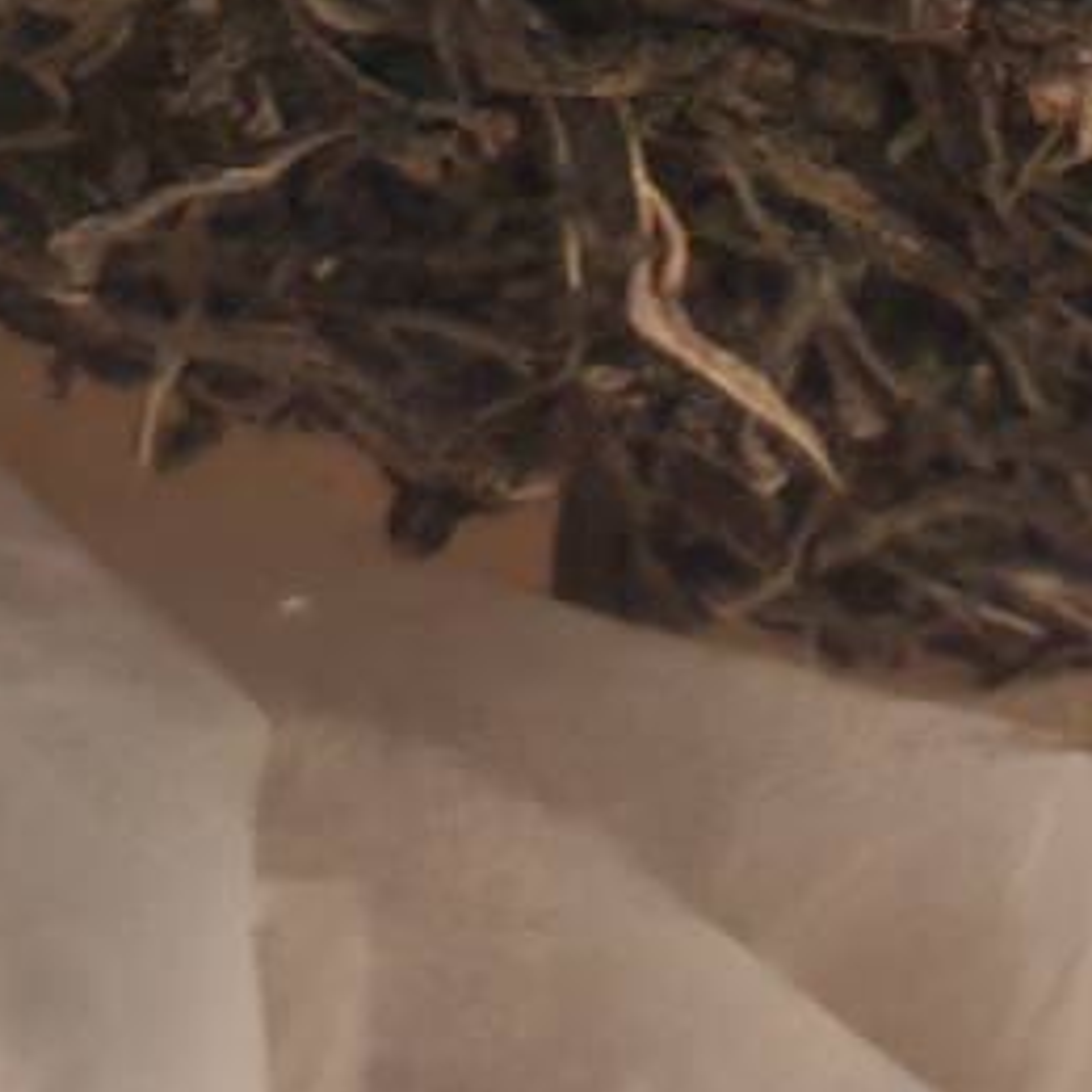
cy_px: -1023
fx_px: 5568
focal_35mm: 156
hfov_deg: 10.8
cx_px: 1567
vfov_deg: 10.4
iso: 3200
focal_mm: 5.52
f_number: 1.95
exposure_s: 1/25
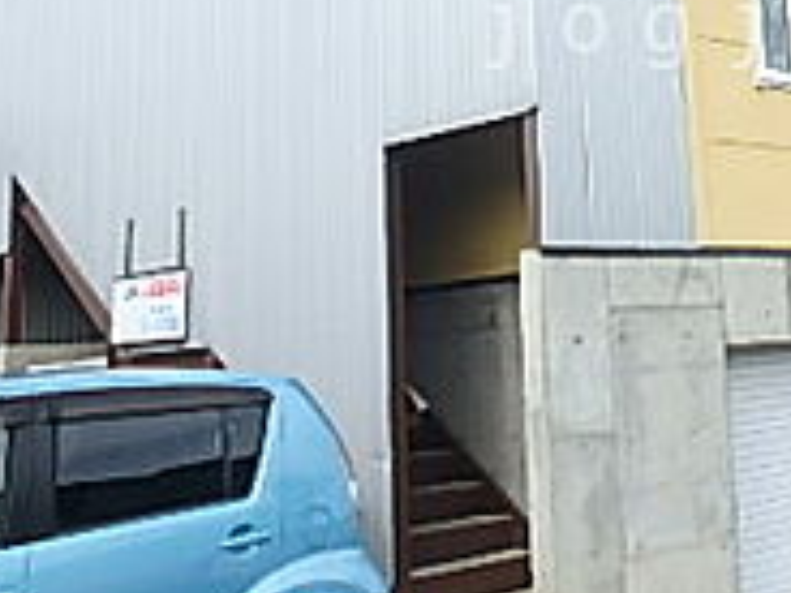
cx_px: 718
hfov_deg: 31.6
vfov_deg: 24.3
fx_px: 1325
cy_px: 28
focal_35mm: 58
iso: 125
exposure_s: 1/400
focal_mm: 3.7
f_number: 3.5
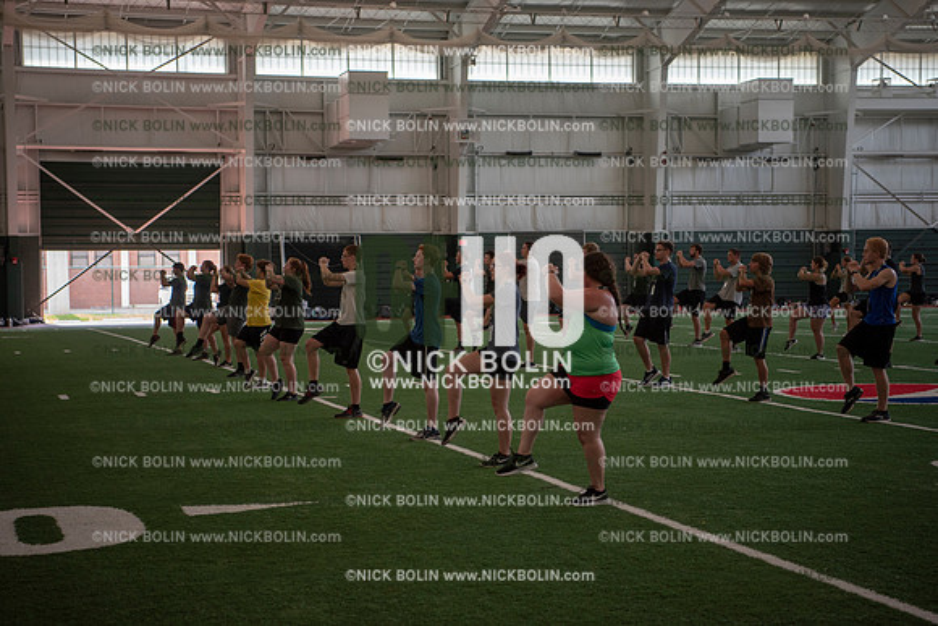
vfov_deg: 21.9
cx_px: 469
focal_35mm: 62
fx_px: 1616
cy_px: 313
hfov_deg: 32.4
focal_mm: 62
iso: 640
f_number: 2.8
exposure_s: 1/320
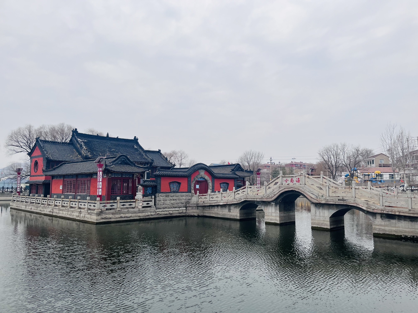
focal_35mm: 26
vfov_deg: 53.1
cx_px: 209
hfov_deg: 67.3
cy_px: 156
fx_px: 314
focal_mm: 5.1
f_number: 1.6
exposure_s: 1/566
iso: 50
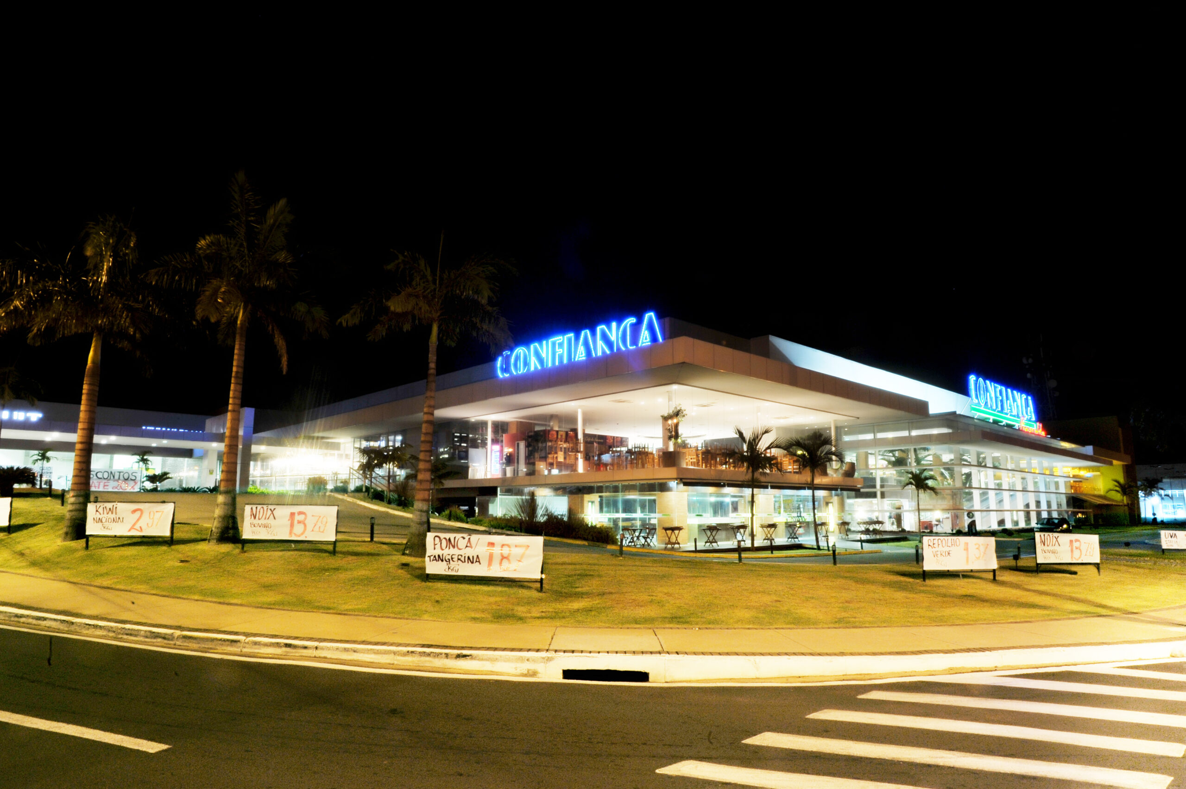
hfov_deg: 78.6
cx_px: 593
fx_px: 724
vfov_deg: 57.2
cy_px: 394
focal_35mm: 22
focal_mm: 22
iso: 500
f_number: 18
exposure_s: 6
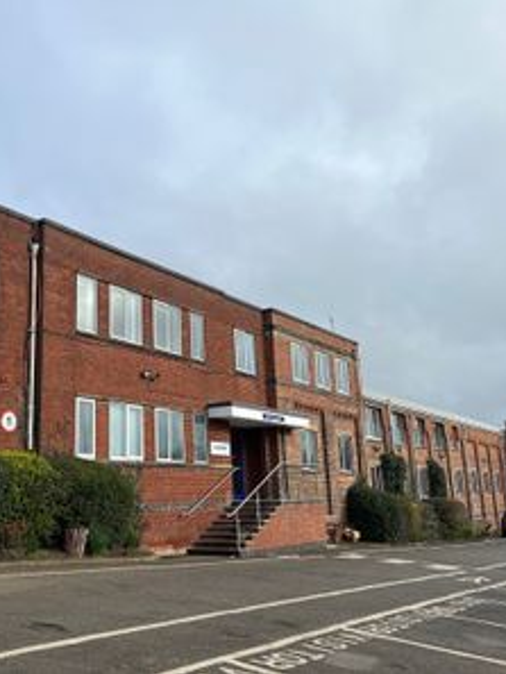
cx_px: 191
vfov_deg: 52.6
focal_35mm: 35
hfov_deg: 40.5
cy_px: 336
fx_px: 682
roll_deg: +2.4
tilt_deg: +14.2
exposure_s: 1/3257
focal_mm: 5.7
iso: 50
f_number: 1.5
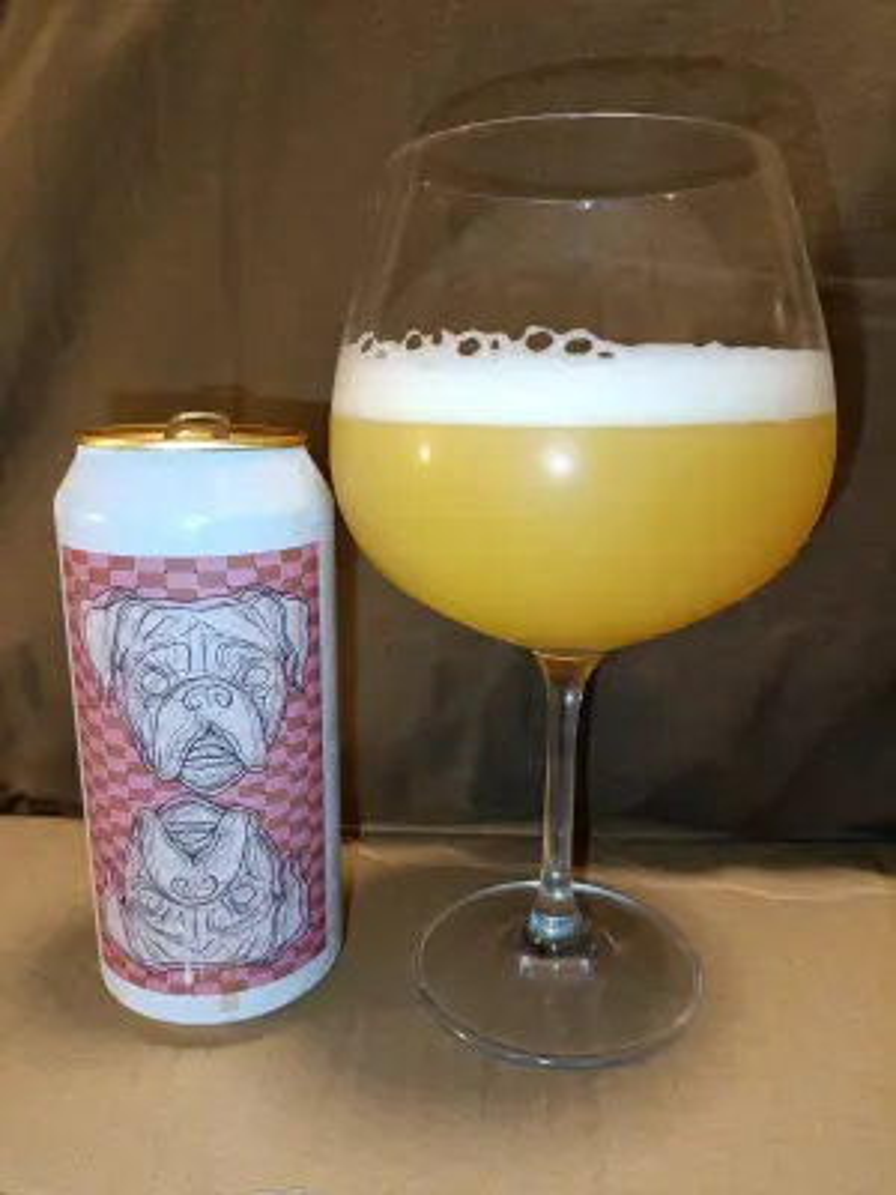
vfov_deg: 69.4
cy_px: 598
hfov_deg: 54.9
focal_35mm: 25
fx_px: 863
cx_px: 448
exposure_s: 1/25
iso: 400
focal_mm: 4.71
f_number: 1.7
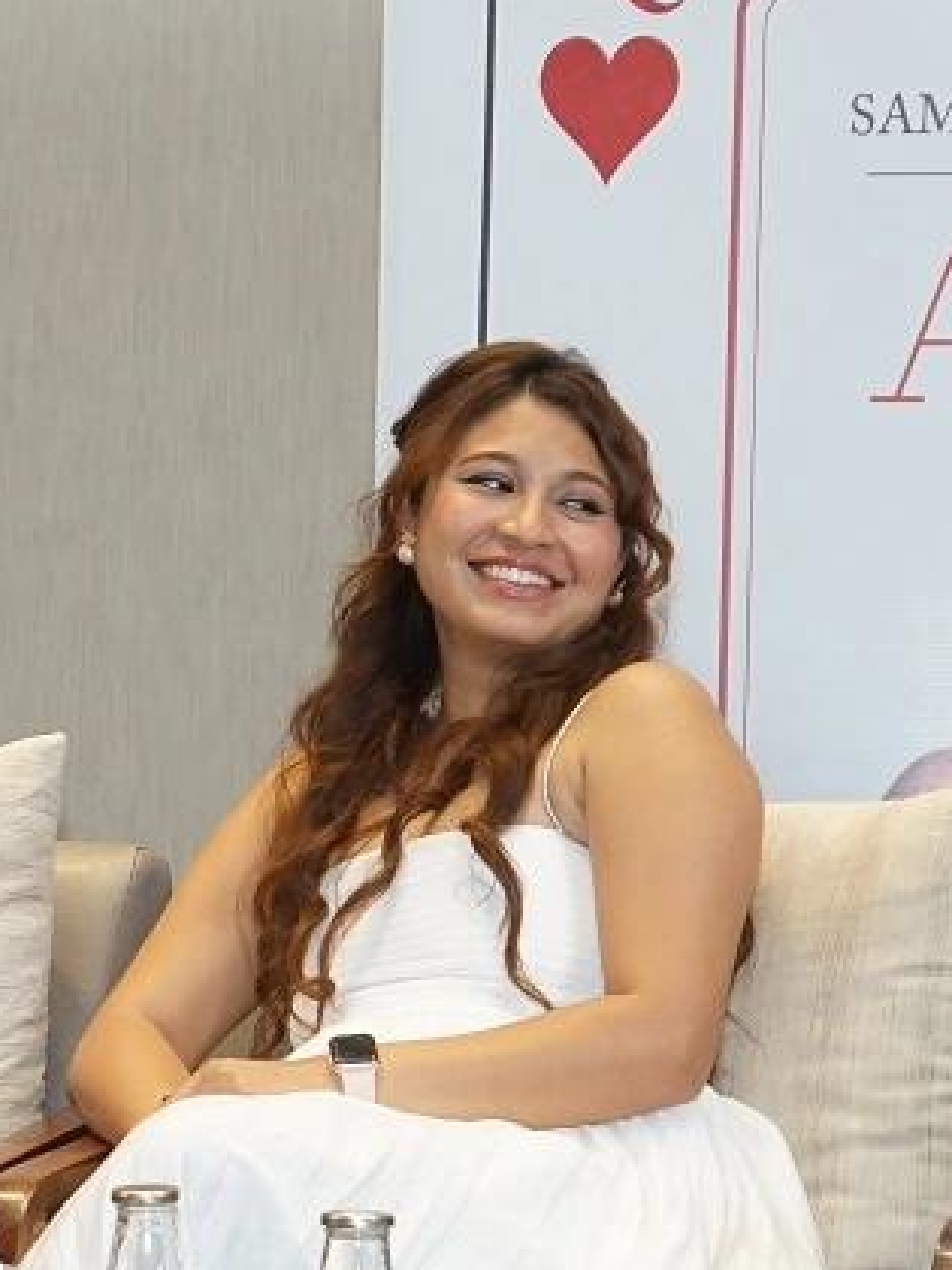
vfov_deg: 11.9
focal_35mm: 165
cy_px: 971
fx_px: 6050
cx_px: -311
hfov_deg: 8.8
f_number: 5.6
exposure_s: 1/125
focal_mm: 48
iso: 1600
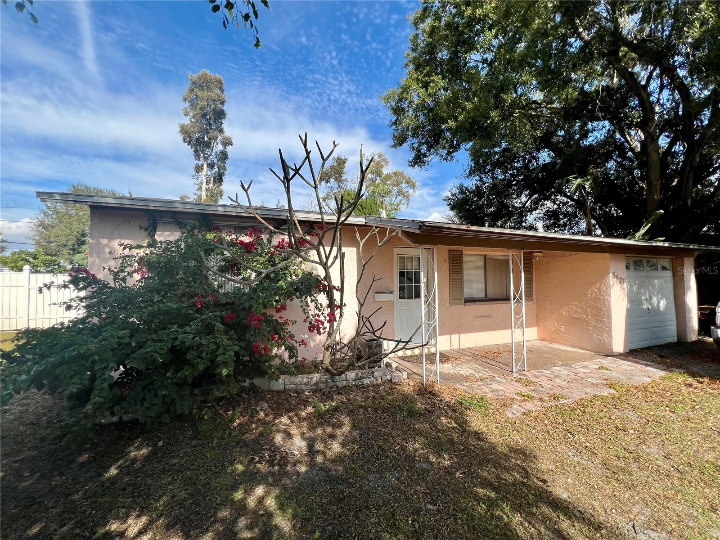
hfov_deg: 106.2
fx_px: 270
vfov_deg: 89.9
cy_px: 270
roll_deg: +0.2
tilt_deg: +1.1
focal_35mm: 13
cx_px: 360
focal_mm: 1.57
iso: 32
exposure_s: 1/1096
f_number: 1.8
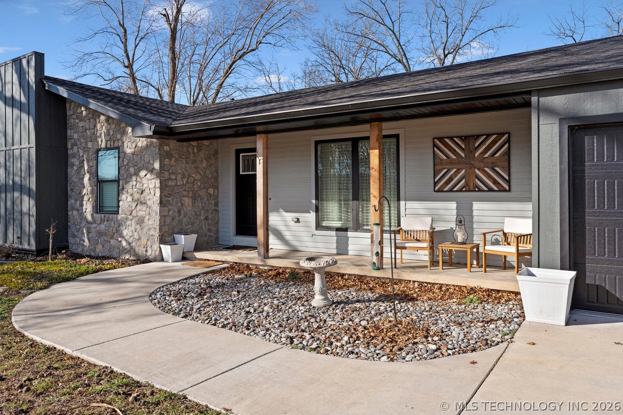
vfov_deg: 52.8
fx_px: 419
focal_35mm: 24
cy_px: 208
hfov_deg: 73.3
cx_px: 312
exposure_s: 1/400
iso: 160
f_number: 8
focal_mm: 24.2
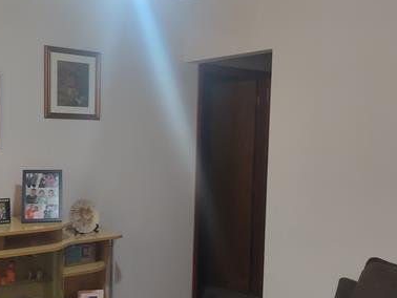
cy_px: 155
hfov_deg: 42.9
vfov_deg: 32.9
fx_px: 505
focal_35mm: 44
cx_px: 204
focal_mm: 4.74
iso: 252
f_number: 1.79
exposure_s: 1/30
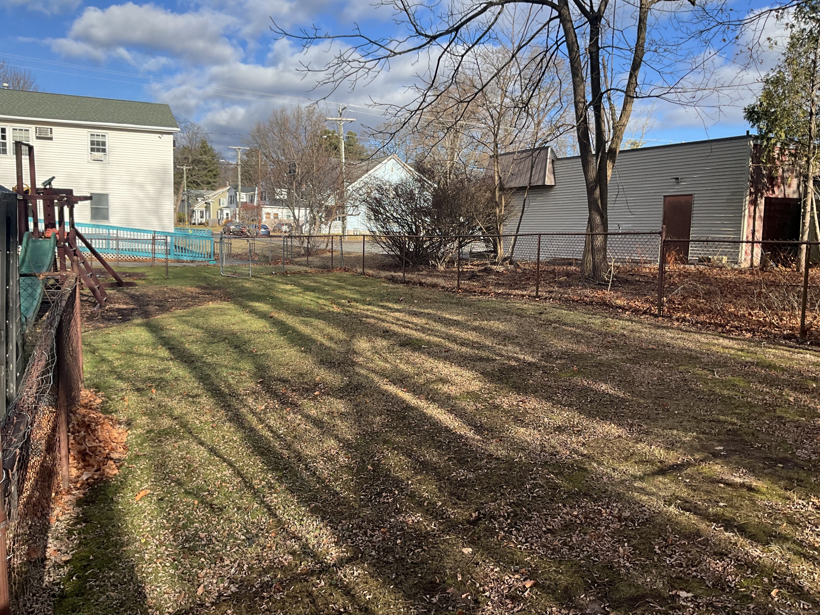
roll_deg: -1.3
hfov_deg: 61.7
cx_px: 410
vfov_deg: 48.2
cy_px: 308
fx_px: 687
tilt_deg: -8.1
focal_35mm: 29
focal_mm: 3
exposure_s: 1/1055
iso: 25
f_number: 1.8
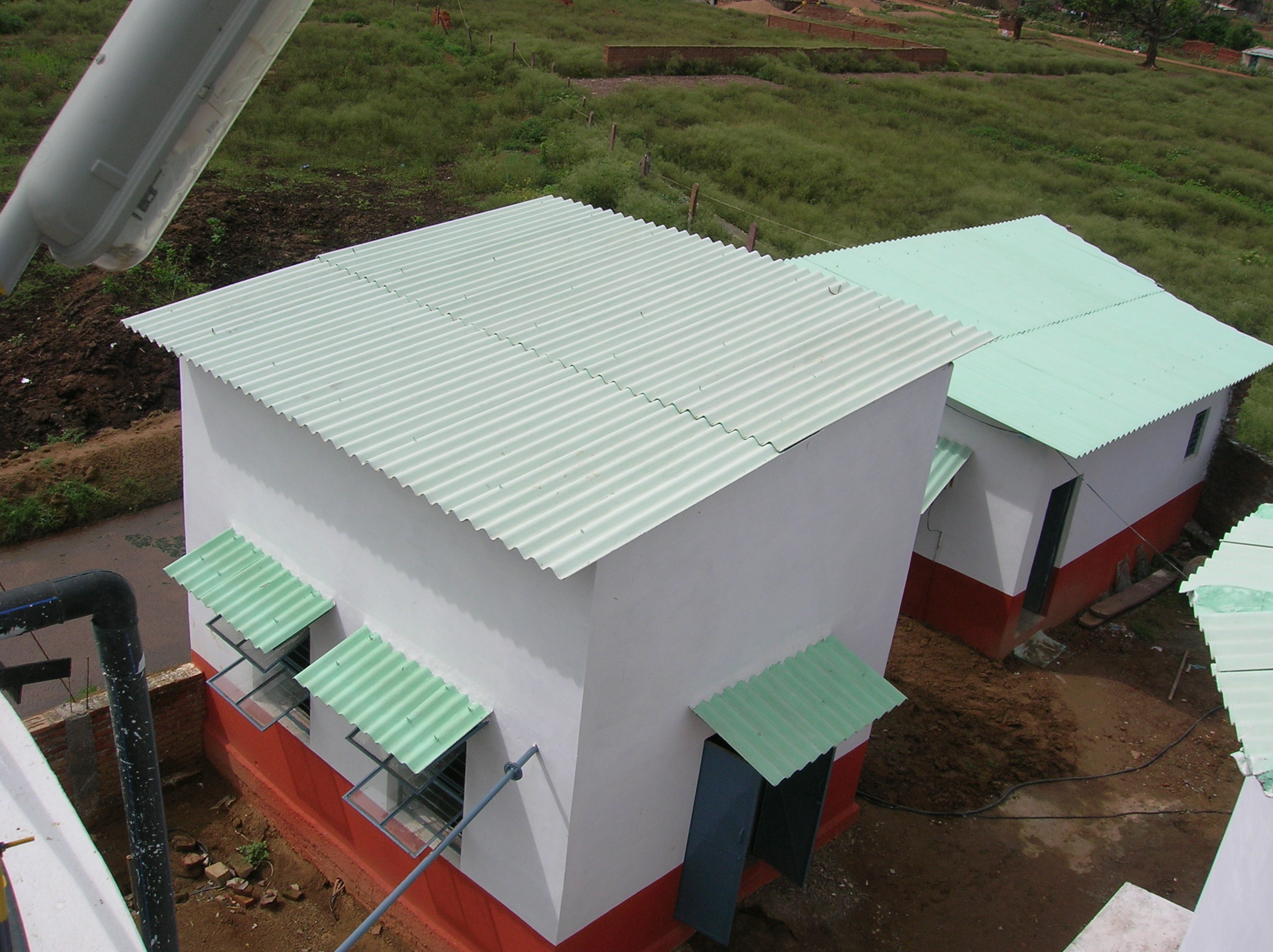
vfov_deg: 41.7
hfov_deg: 54.0
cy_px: 476
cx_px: 636
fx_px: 1249
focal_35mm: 34
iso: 50
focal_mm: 5.7
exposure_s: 1/910
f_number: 4.9
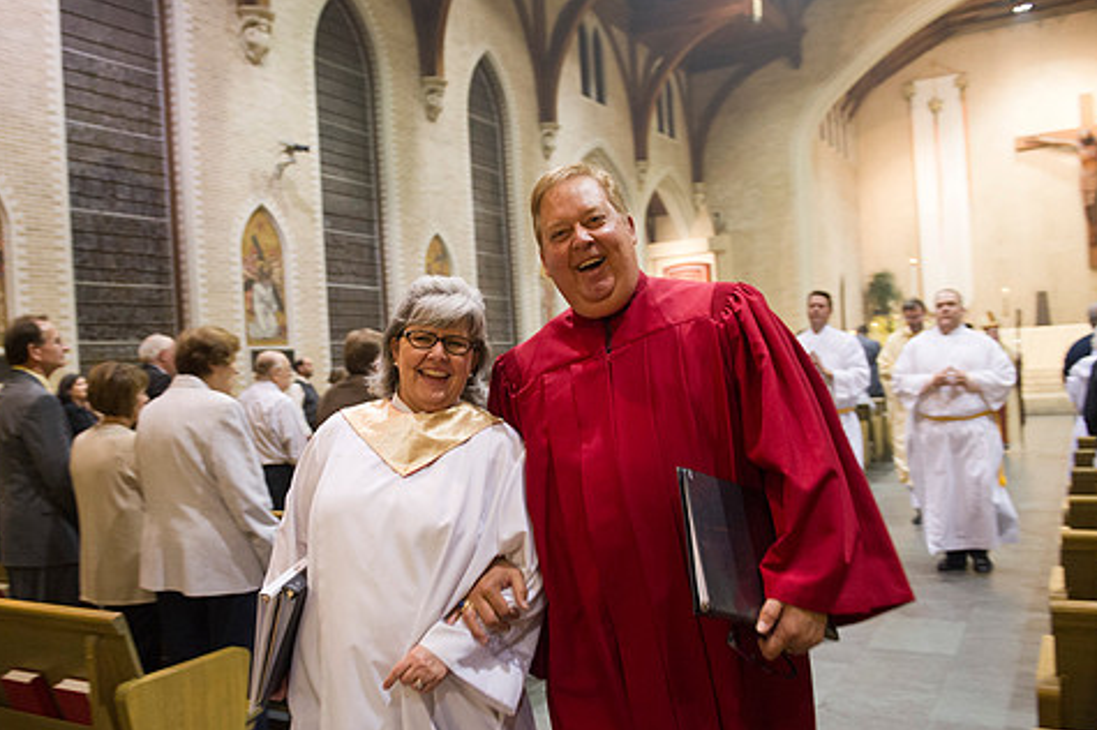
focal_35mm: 33
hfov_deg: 57.0
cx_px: 471
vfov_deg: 39.9
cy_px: 386
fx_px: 1005
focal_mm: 27
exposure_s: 1/80
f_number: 3.5
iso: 2000
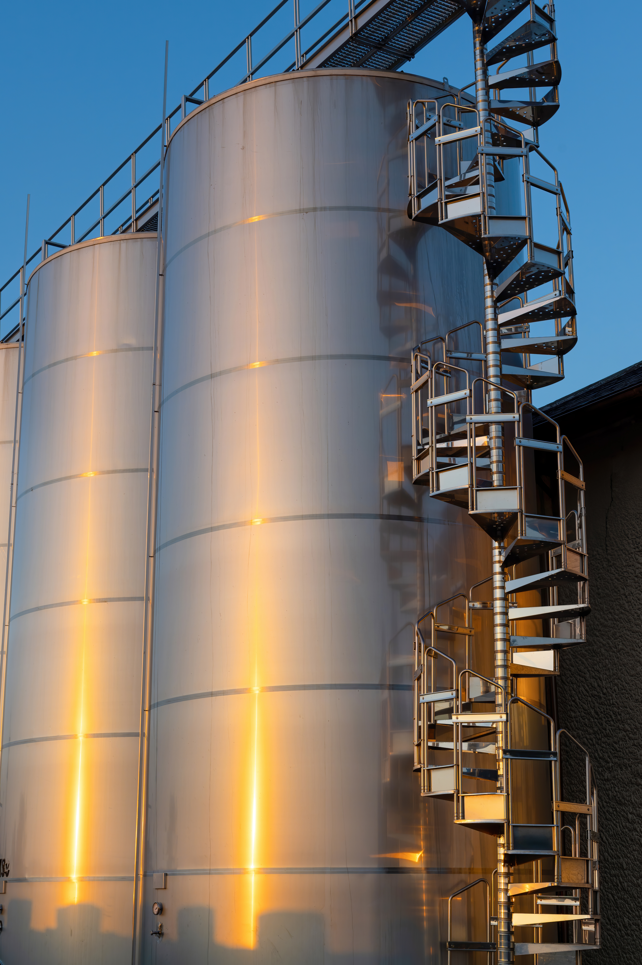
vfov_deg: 39.6
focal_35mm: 50
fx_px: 1339
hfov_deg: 27.0
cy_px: 482
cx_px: 321
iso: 200
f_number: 8
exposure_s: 1/320
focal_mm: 50
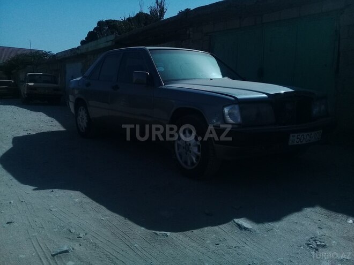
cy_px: 132
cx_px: 177
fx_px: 317
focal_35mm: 31
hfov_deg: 58.4
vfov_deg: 45.4
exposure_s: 1/5376
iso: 64
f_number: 2.2
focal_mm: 3.3
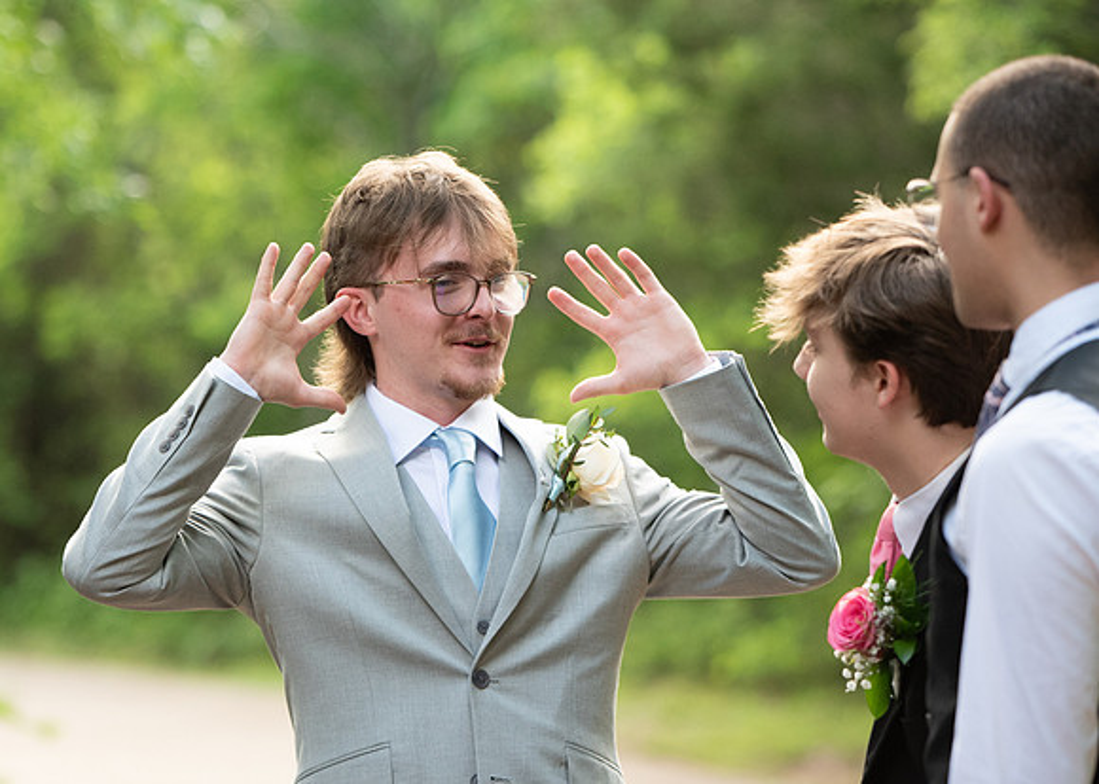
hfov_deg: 9.4
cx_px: 404
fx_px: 6697
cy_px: 404
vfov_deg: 6.7
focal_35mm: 215
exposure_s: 1/1000
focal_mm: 130
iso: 800
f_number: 2.8
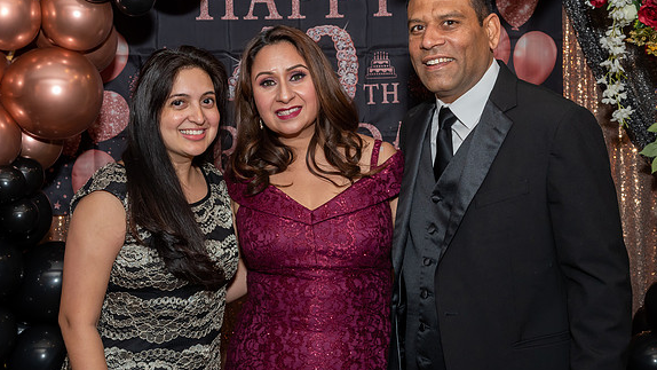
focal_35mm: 59
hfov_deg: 35.4
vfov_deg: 20.4
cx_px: 291
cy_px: 173
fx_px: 1028
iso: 500
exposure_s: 1/250
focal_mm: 31
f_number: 7.1
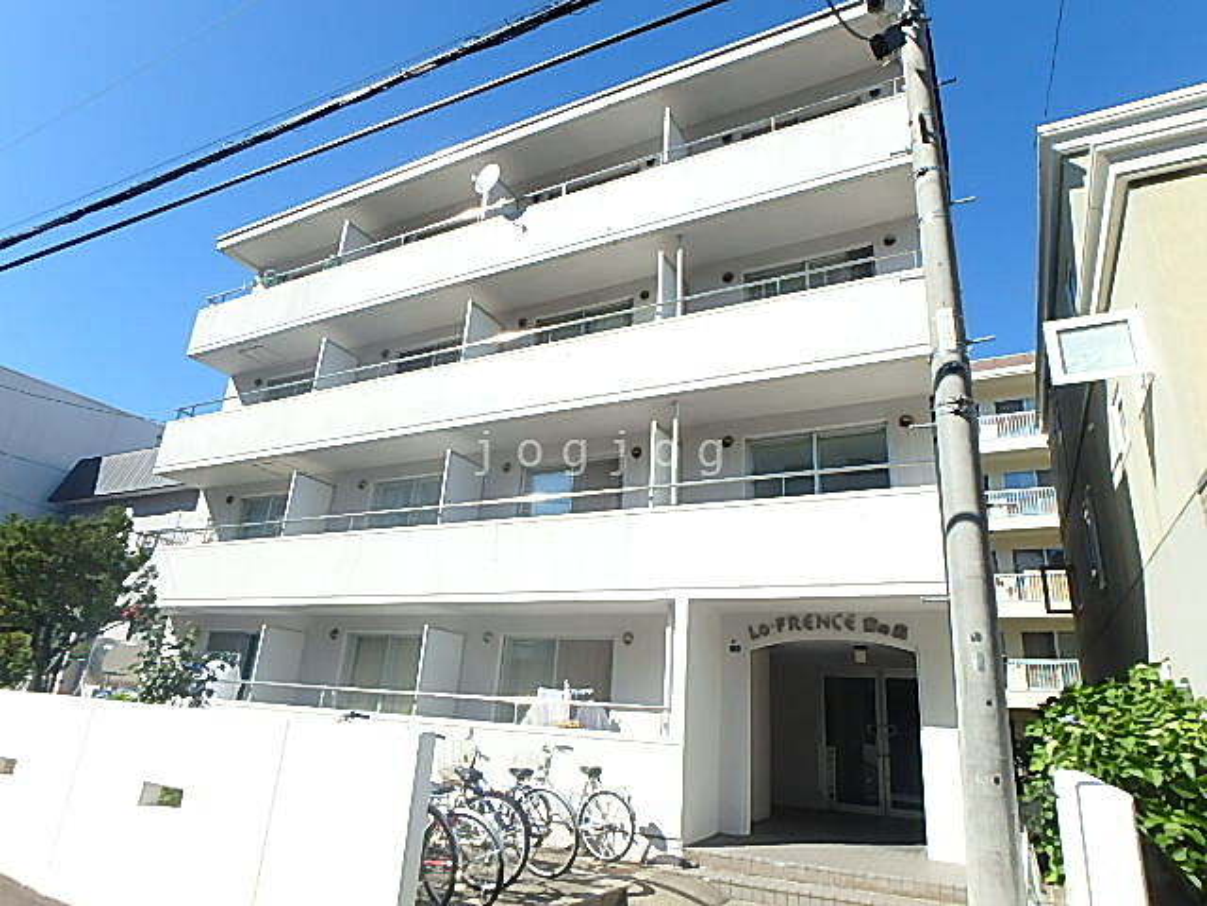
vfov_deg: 63.4
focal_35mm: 21
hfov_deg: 79.0
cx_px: 604
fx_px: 732
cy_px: 453
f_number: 6
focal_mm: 3.7
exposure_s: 1/320
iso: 125
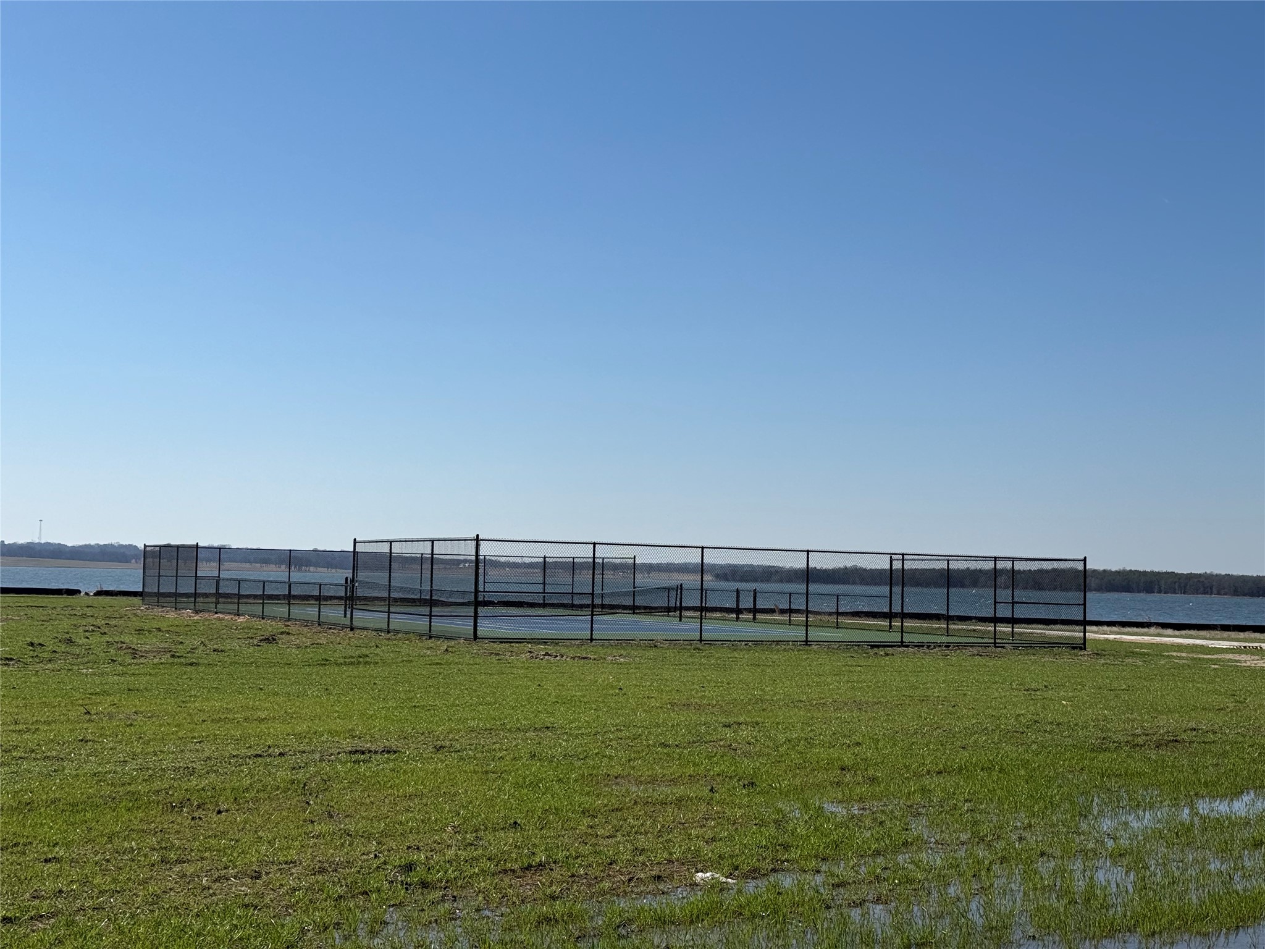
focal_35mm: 48
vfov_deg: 30.3
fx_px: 1754
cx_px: 632
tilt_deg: +2.5
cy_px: 474
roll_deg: -1.4
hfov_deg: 39.7
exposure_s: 1/11364
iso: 64
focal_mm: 6.76
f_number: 1.78
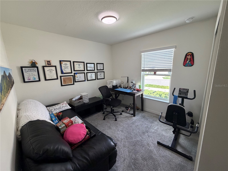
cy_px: 86
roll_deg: +2.6
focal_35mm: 14
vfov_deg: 85.7
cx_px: 114
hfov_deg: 102.1
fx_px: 92
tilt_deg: -10.2
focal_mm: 2.22
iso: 320
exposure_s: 1/121
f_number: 2.2
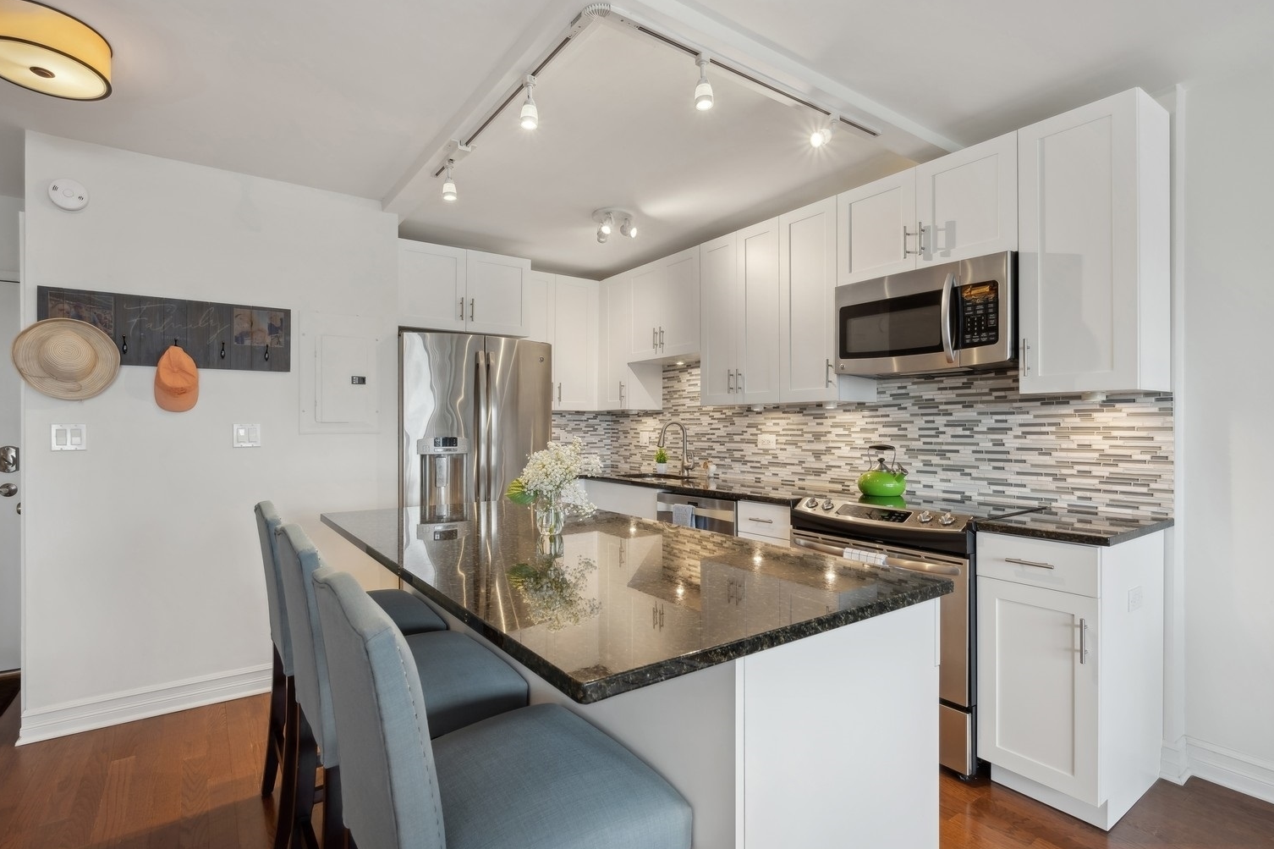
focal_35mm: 17
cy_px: 440
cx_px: 612
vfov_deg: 70.4
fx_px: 601
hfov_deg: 93.3
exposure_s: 1/4
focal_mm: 16
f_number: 9.5
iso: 200
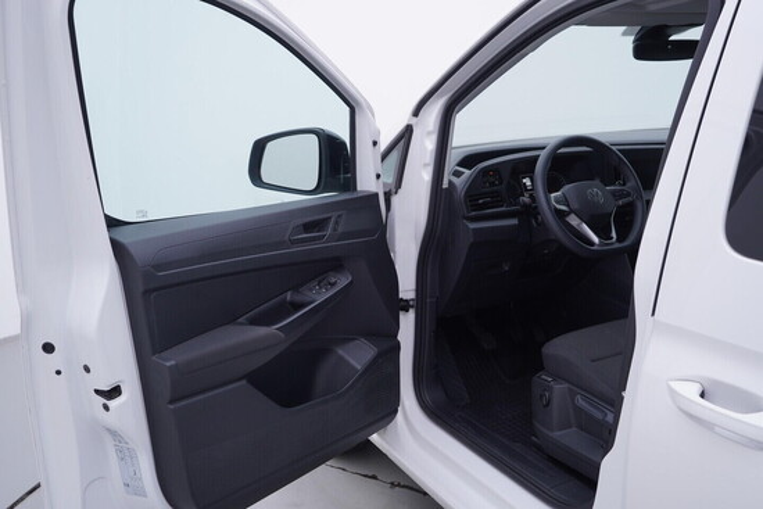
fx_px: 763
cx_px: 382
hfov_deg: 53.1
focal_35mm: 36
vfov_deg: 36.9
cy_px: 254
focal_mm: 24
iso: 125
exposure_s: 1/60
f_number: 3.5
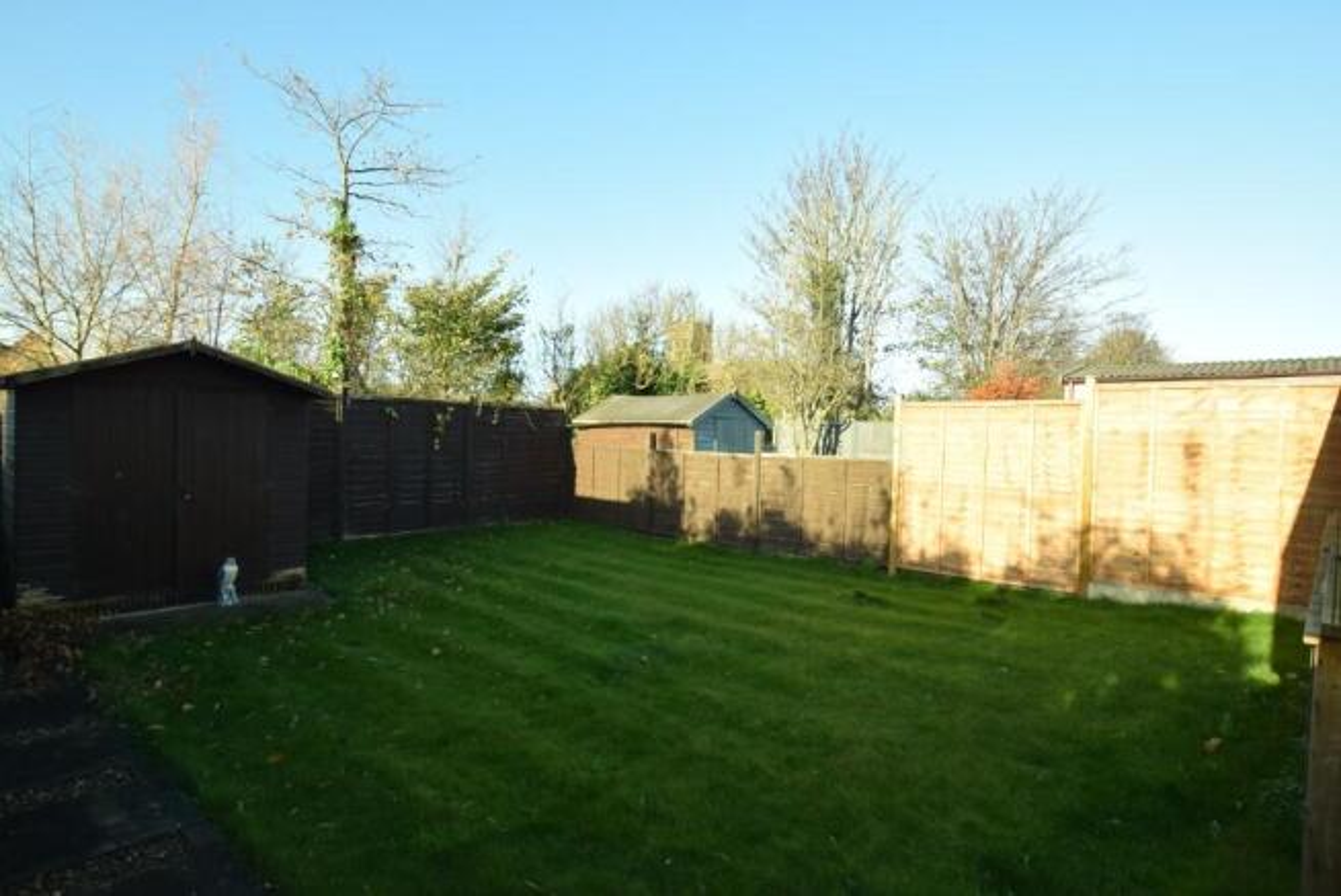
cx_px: 670
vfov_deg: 63.3
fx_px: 727
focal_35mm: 20
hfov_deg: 85.4
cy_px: 448
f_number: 6.3
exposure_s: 1/400
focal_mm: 13
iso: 400
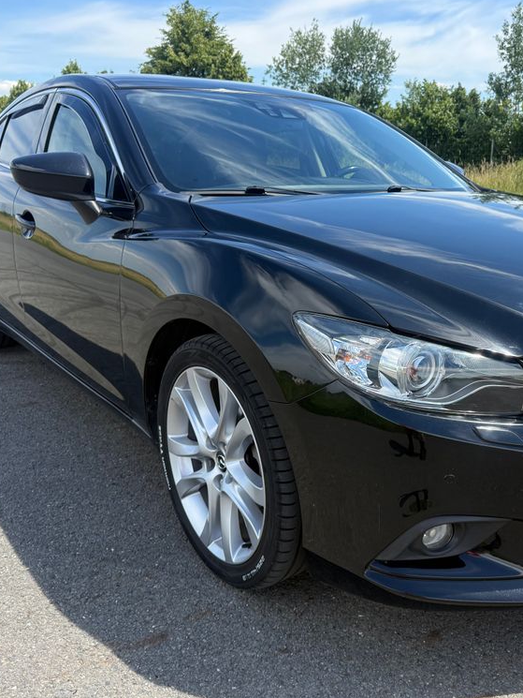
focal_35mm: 33
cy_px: 341
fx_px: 665
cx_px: 376
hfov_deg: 42.0
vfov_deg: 55.3
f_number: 1.78
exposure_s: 1/2110
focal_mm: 6.76
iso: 100
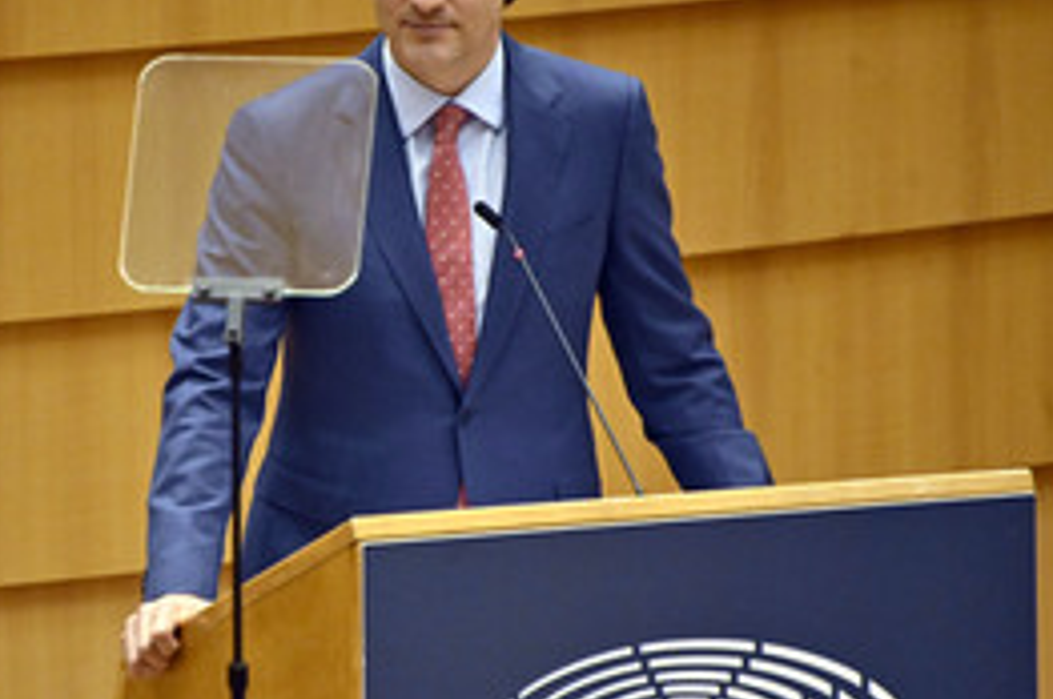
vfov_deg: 1.6
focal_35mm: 861
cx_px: 460
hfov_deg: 2.4
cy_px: 374
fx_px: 25153
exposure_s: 1/500
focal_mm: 500
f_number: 6.3
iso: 5000
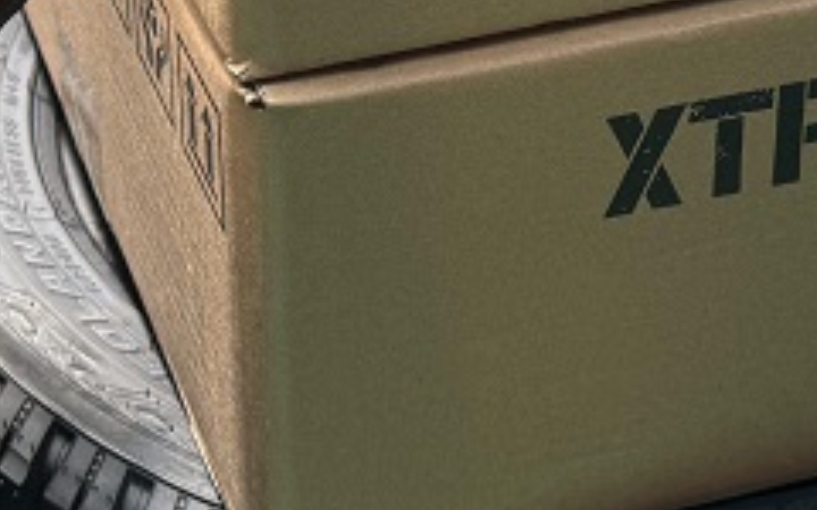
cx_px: 146
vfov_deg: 11.6
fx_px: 2360
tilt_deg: -25.6
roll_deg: +2.2
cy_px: -340
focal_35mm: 106
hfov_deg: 19.4
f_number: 1.78
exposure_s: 1/176
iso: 80
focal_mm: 6.76
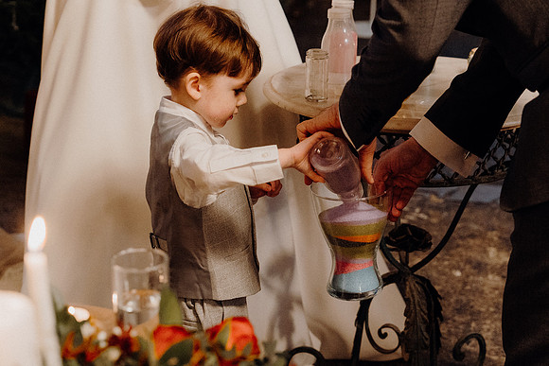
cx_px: 274
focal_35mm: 85
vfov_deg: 16.1
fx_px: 1296
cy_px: 183
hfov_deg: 23.9
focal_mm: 57
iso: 5000
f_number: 3.5
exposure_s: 1/160
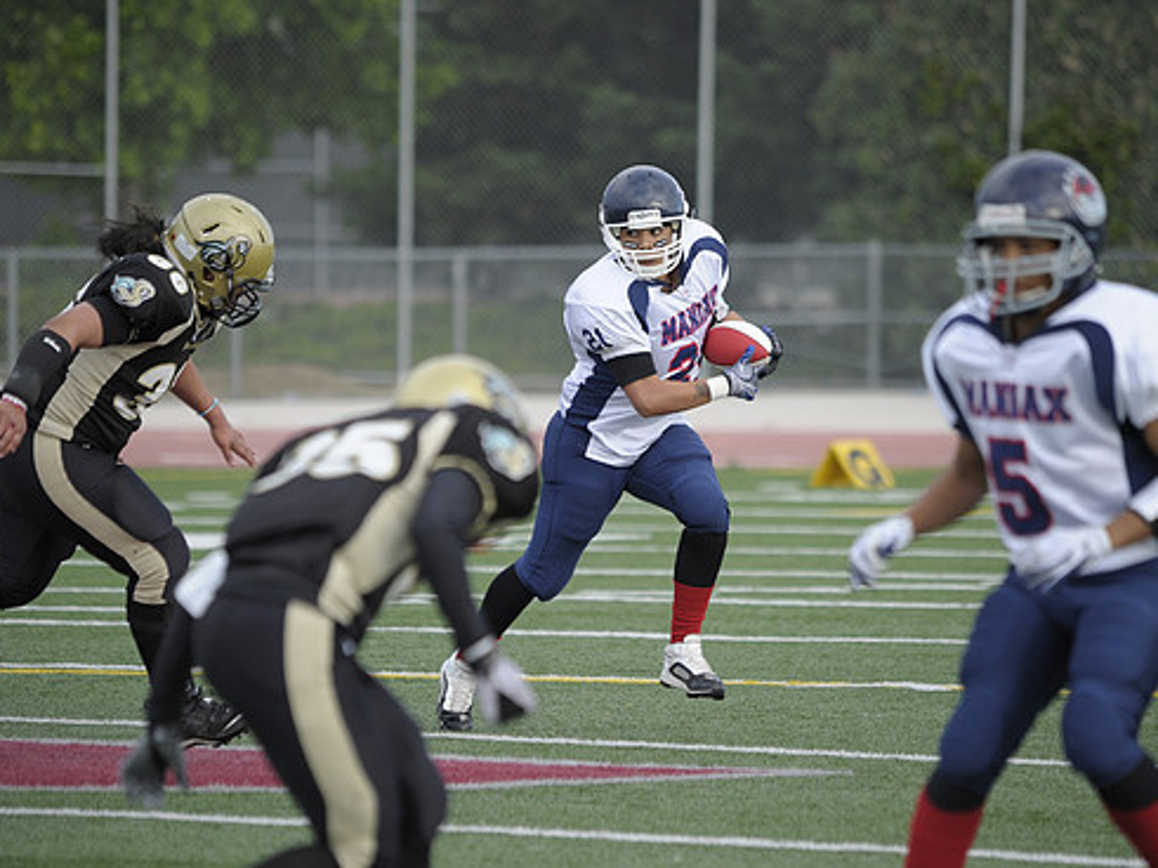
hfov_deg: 4.4
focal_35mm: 454
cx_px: 578
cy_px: 448
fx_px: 15184
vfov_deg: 3.3
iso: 1000
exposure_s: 1/1000
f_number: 6.3
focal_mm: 400
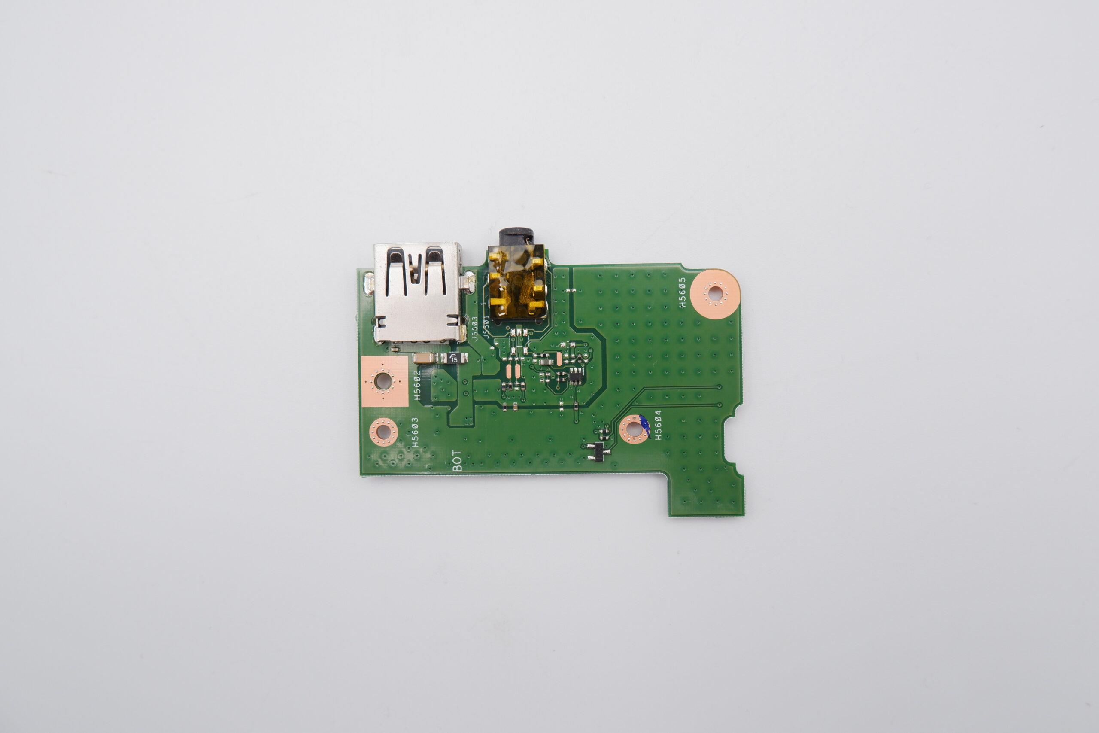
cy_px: 366
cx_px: 550
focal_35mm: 23
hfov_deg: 76.1
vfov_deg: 55.1
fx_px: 702
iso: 800
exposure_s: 1/210
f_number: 5.6
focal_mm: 15
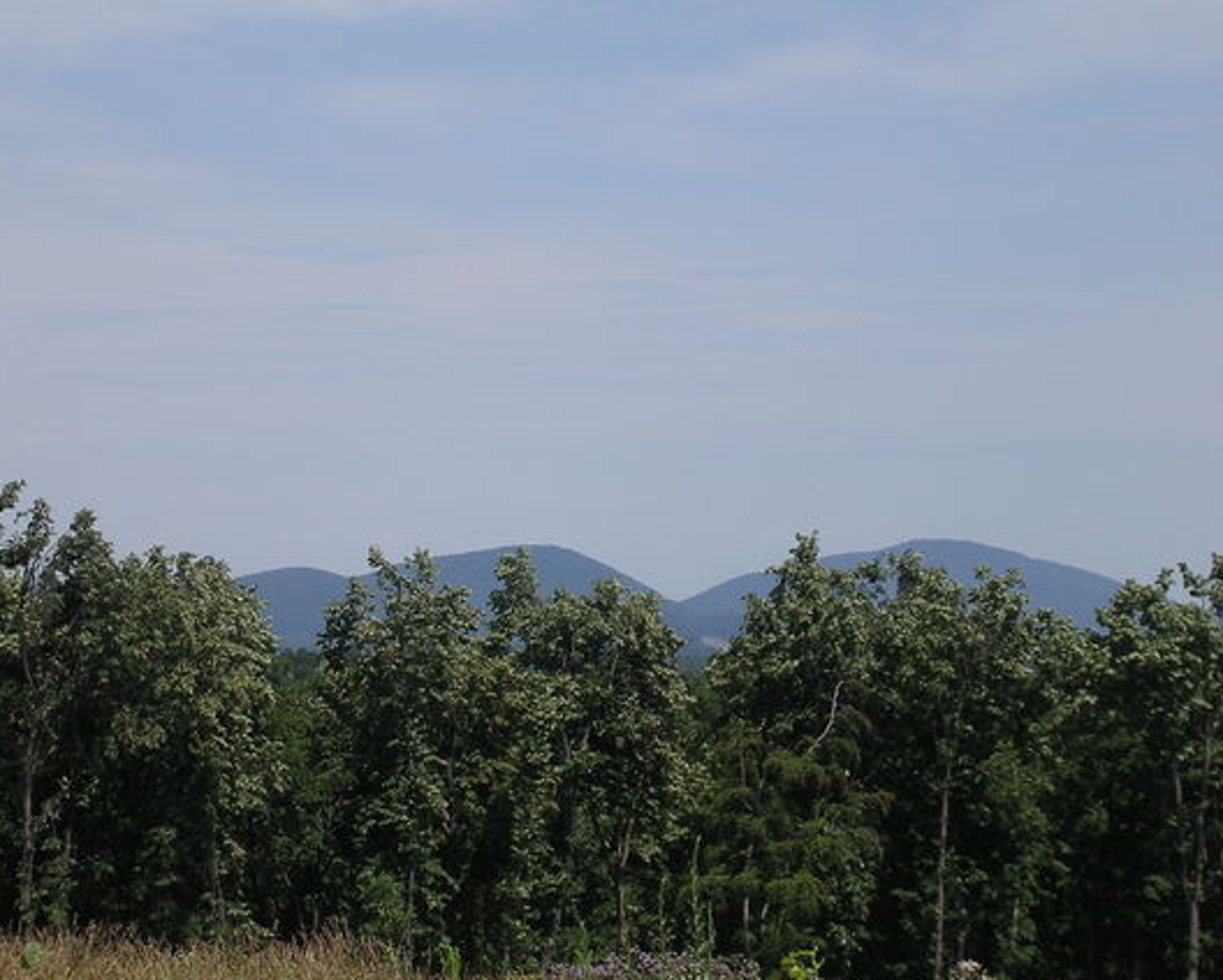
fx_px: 4925
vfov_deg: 11.4
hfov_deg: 14.1
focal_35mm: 136
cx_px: 491
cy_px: 477
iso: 100
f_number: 4.9
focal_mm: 17.4
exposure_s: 1/494
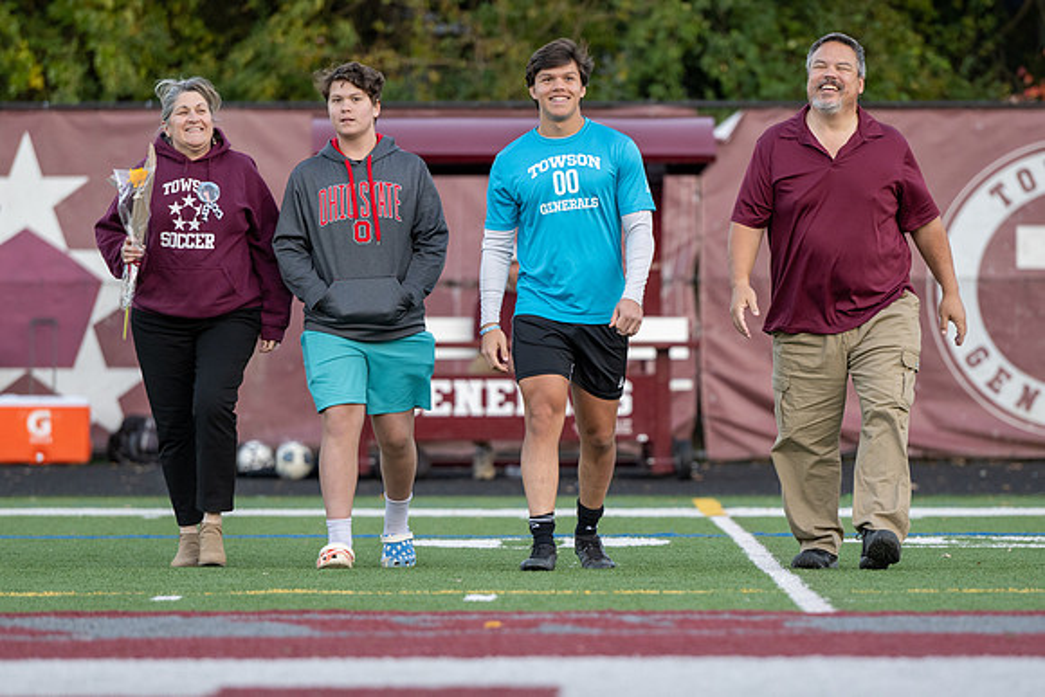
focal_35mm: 268
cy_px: 450
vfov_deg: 5.1
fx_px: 7783
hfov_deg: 7.7
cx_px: 648
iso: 800
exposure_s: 1/400
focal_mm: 200
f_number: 3.5
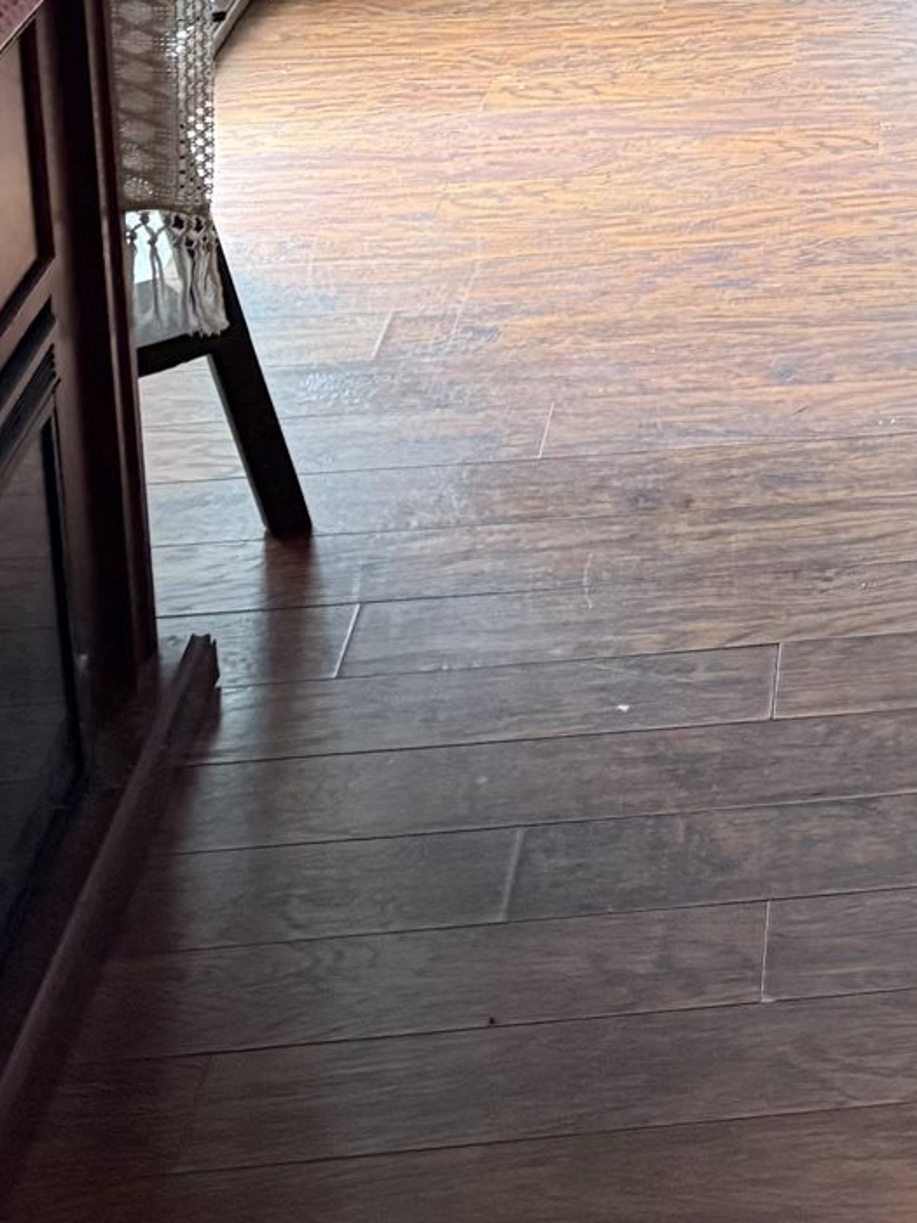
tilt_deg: -12.2
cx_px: 1410
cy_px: -370
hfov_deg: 16.8
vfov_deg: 22.2
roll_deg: -1.2
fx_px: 2790
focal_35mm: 79
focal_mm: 6.76
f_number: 1.78
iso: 500
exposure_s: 1/60
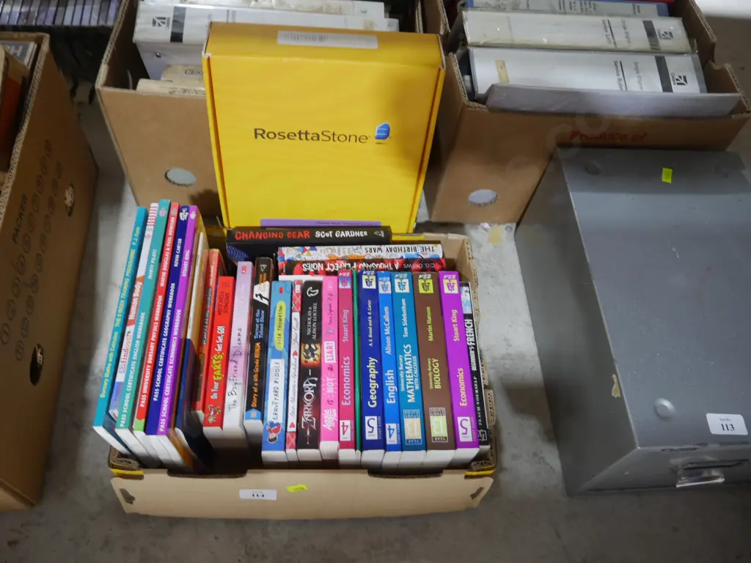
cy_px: 282
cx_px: 376
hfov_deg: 60.0
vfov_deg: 46.8
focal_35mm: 30
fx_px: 651
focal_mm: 15
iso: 1250
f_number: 3.6
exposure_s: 1/60
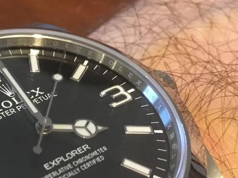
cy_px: 135
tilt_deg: -46.8
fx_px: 509
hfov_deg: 25.7
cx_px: 35
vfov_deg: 19.8
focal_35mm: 74
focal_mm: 3.3
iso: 250
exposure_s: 1/17
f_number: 2.4
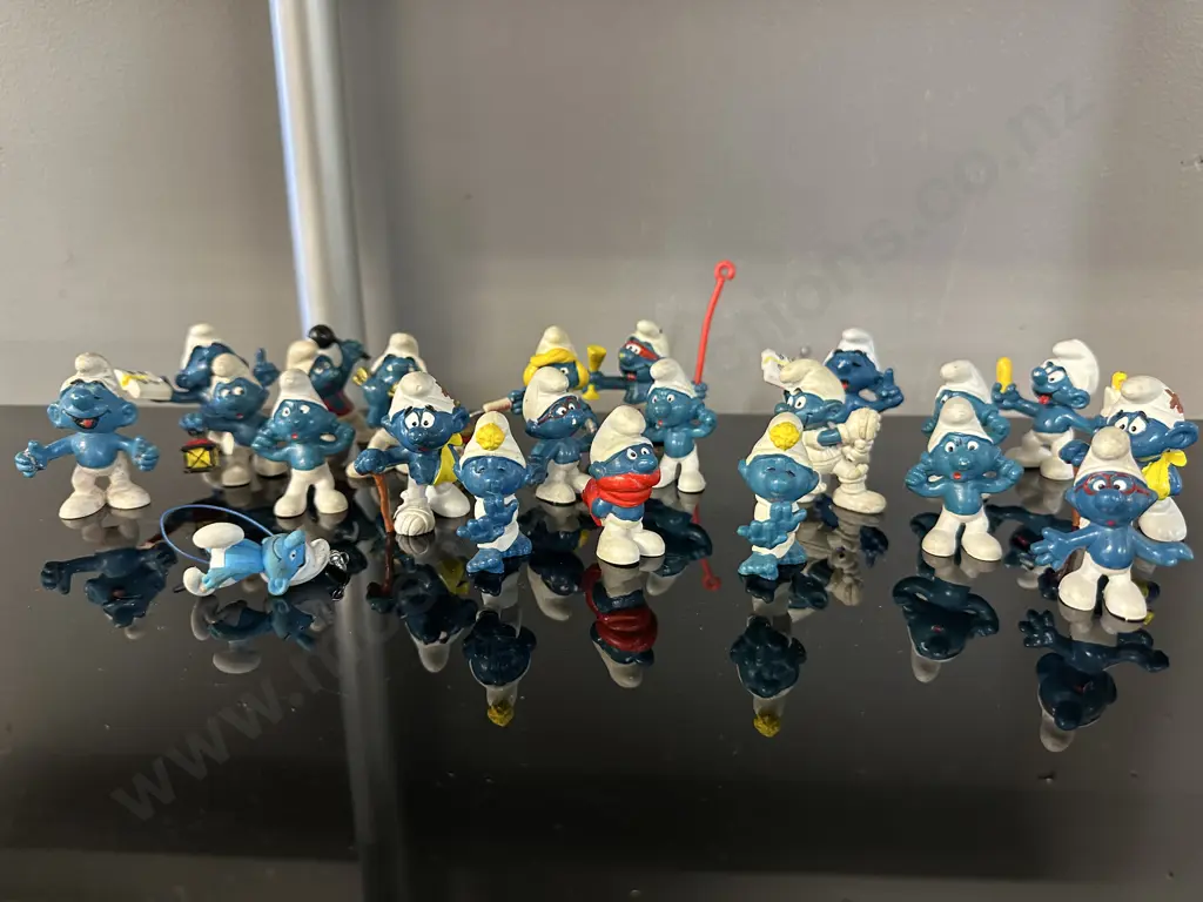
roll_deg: -0.5
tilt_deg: -19.0
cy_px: 451
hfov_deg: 71.6
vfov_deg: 56.8
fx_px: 834
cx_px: 602
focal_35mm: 24
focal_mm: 6.86
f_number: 1.78
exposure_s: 1/50
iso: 320
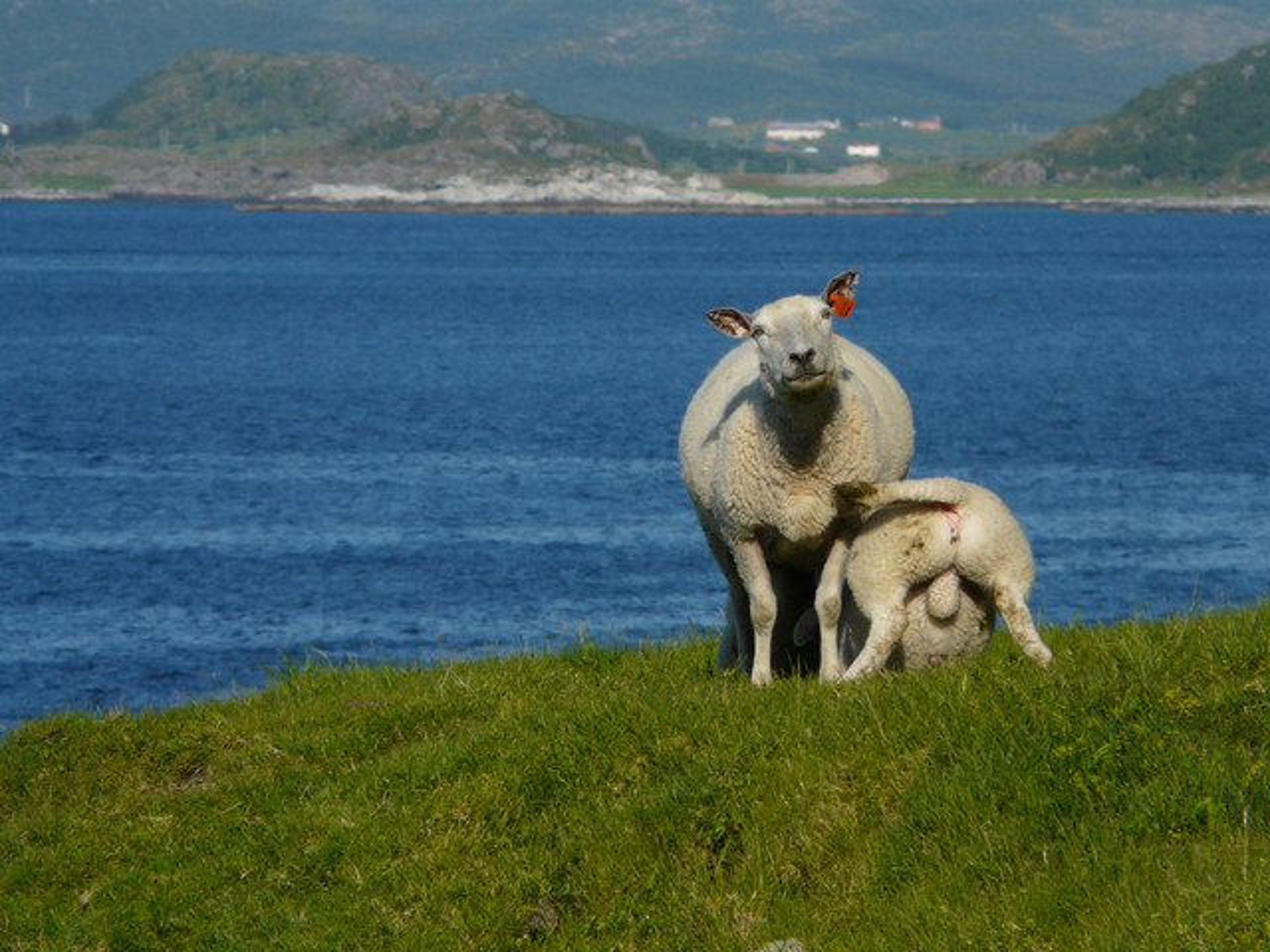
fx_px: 18491
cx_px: 635
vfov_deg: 3.0
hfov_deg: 3.9
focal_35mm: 504
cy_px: 476
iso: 100
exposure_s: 1/400
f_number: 7.1
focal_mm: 82.8
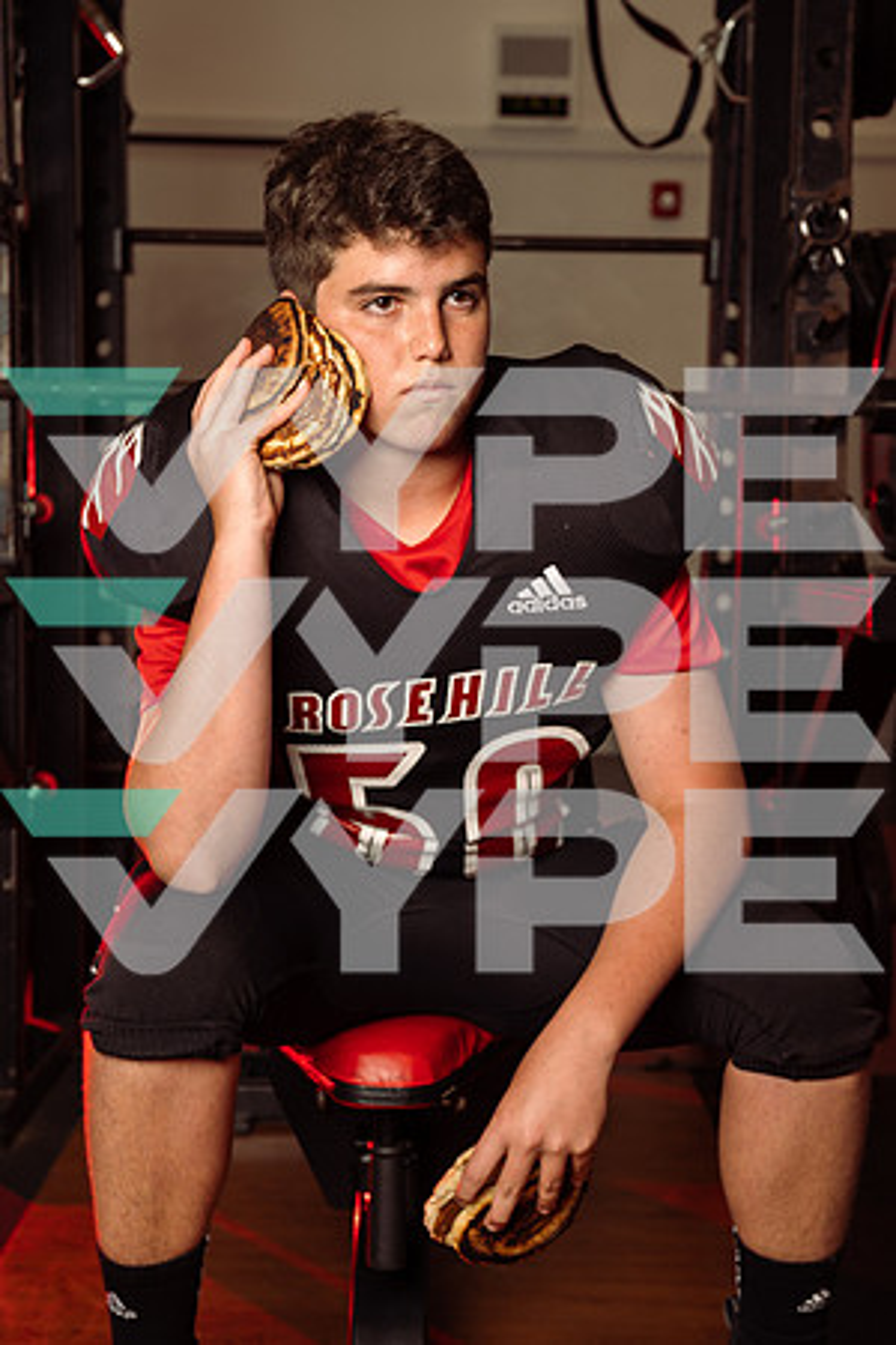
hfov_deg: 23.0
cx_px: 448
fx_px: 2202
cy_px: 672
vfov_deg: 33.9
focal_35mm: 59
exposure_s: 1/250
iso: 250
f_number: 6.3
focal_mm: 59
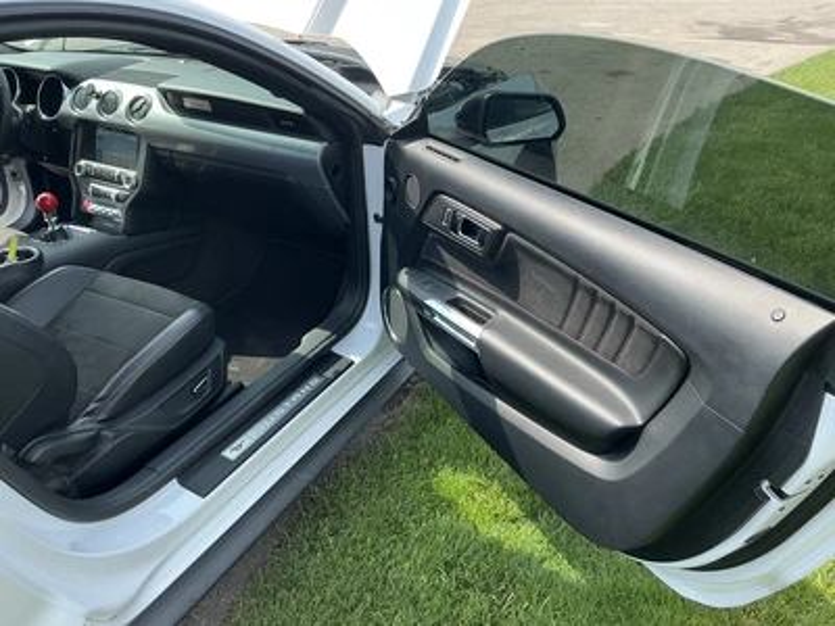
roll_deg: +0.5
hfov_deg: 63.4
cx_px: 418
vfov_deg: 49.7
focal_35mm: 28
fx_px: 675
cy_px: 313
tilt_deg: -26.6
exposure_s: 1/307
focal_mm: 3
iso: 25
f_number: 1.8
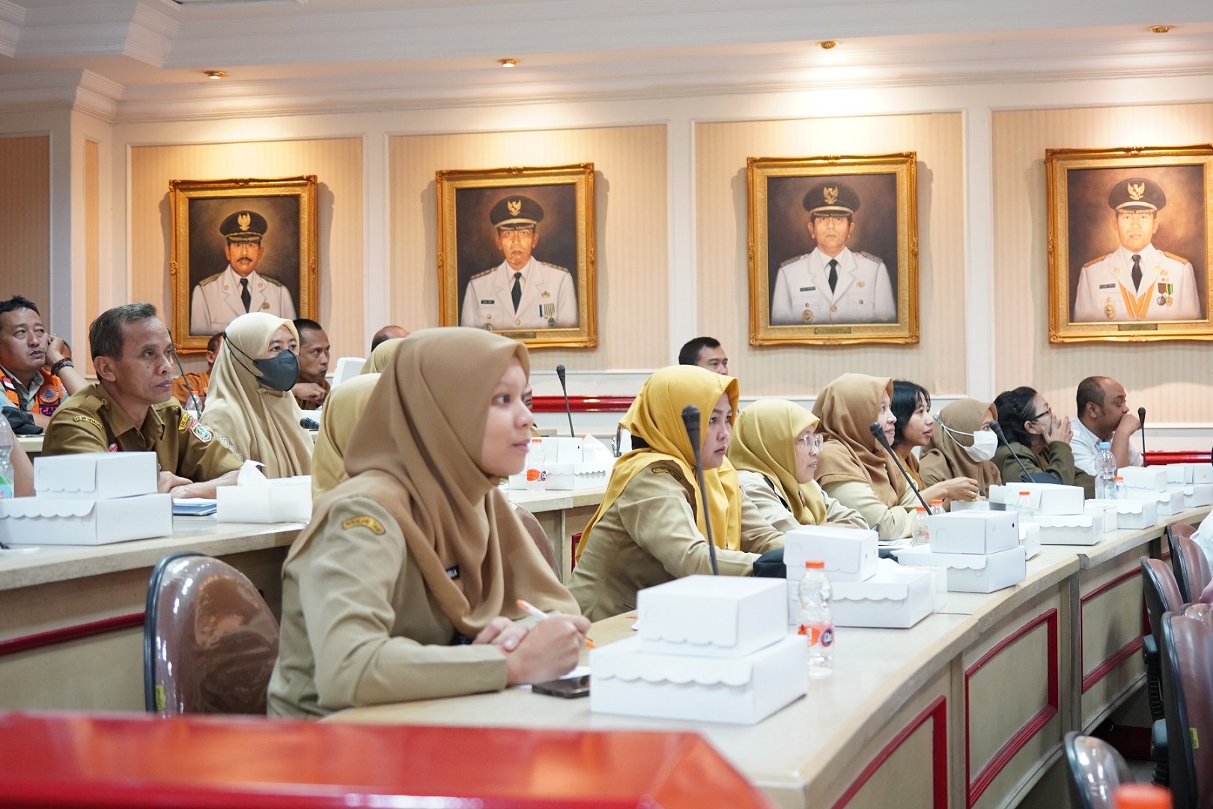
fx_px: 1415
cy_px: 404
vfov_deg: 31.9
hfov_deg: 46.4
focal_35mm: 42
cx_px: 606
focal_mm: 28
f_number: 2.8
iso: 1600
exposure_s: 1/50
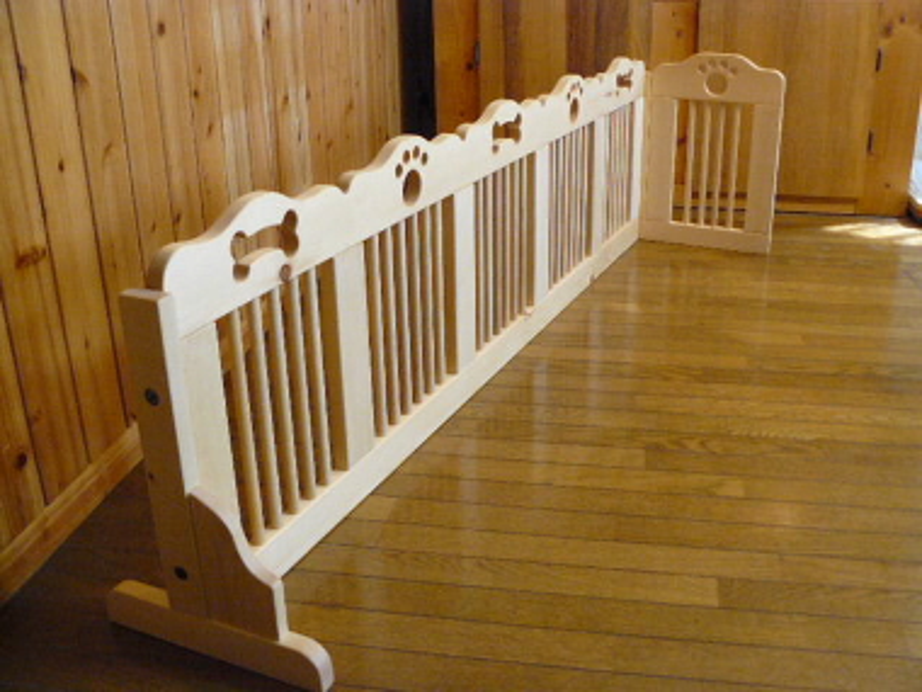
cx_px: 461
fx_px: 959
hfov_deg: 51.4
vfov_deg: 39.7
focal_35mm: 36
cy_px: 346
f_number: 2.8
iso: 400
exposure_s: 1/30
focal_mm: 6
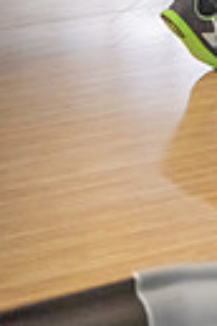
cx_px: 348
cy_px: -235
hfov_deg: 5.6
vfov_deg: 8.2
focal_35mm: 244
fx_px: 2206
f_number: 2.8
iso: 4000
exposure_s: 1/800
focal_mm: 70
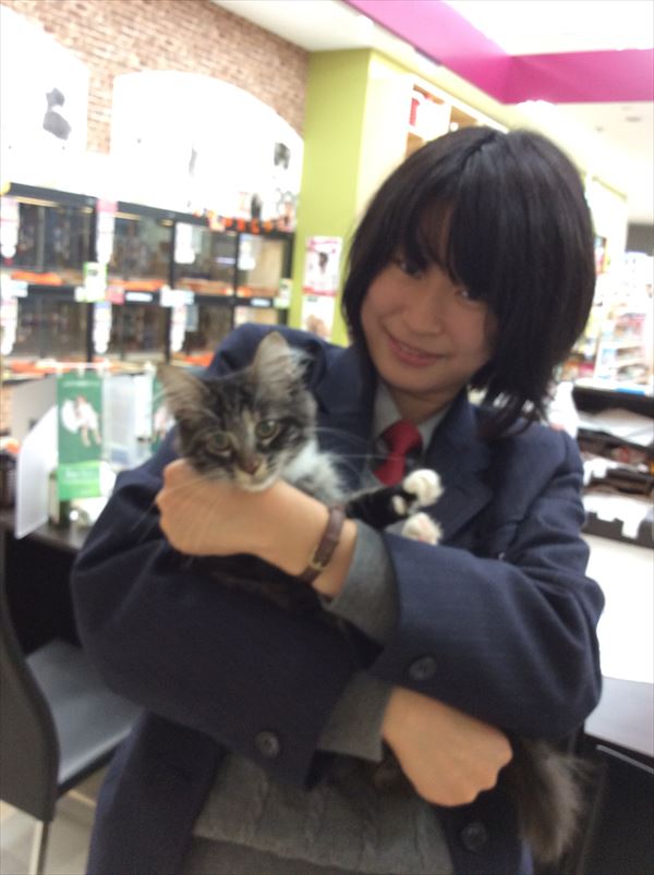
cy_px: 438
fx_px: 808
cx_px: 327
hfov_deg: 44.1
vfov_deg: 56.9
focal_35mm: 32
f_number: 2.4
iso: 80
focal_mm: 3.3
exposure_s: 1/24
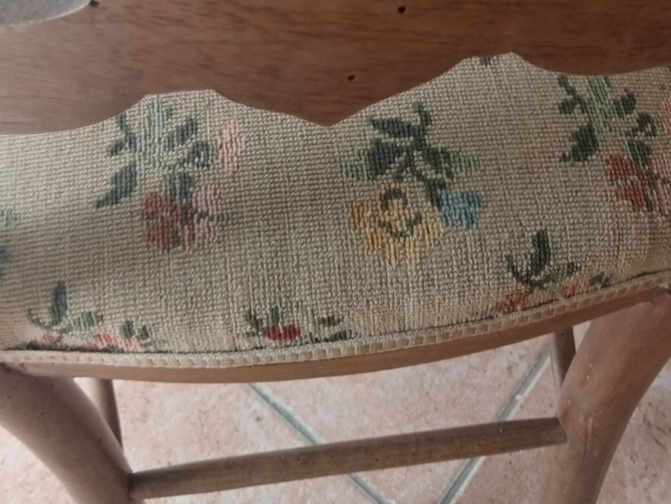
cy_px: 25
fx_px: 872
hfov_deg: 42.0
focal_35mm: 45
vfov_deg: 30.4
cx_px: 289
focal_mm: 3.46
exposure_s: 1/33.3
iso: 121
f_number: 2.2
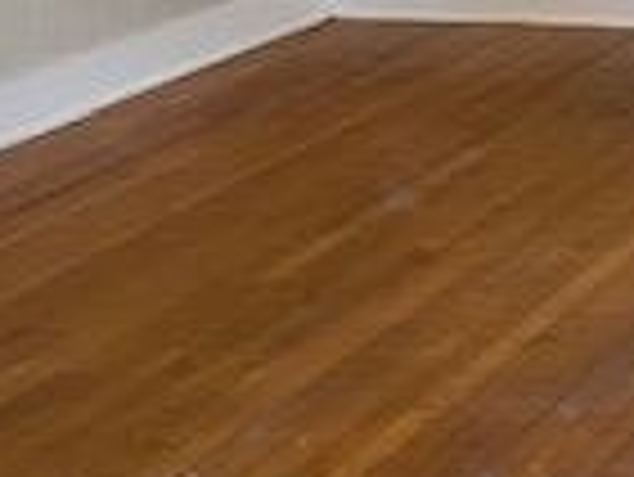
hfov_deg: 16.2
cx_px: 701
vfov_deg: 12.0
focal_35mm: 118
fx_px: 2163
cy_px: -252
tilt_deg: -4.2
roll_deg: +2.6
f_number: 1.8
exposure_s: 1/60
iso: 400
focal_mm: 4.25
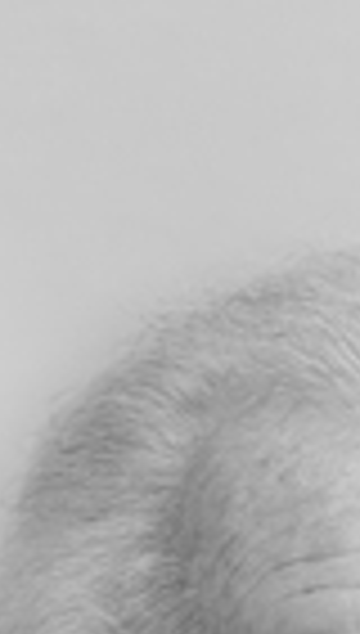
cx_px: 382
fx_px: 3743
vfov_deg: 9.5
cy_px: 823
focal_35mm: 222
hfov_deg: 5.5
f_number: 2
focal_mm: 50
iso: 200
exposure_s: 1/60
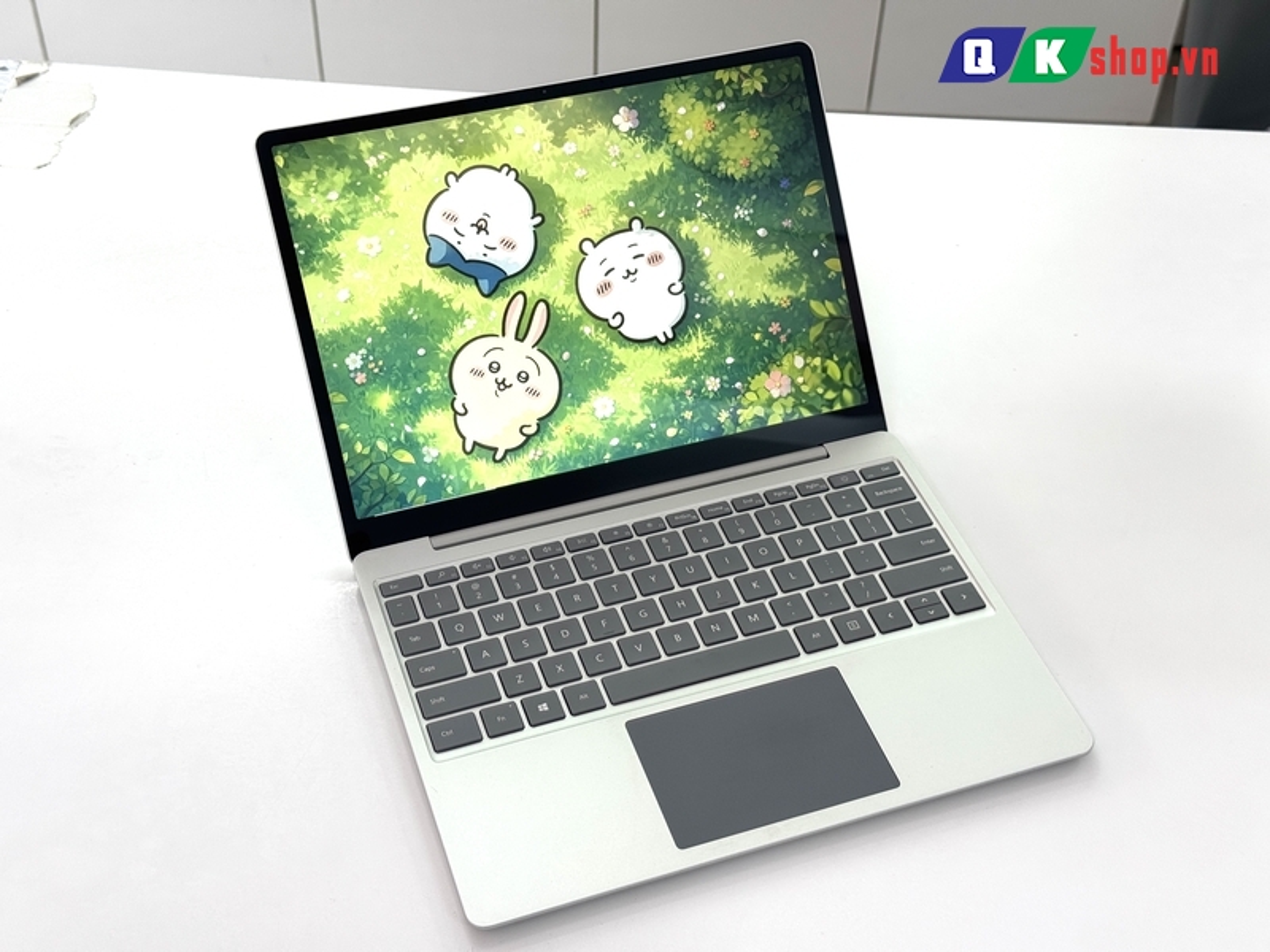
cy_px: 476
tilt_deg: -45.0
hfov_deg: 39.7
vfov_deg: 30.3
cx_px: 635
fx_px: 1761
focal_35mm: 48
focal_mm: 6.76
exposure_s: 1/154
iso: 50
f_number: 1.78
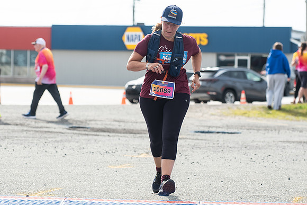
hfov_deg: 12.9
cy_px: 84
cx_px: 154
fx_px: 1356
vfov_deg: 8.6
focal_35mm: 159
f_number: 4.5
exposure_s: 1/1600
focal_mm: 110
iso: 250
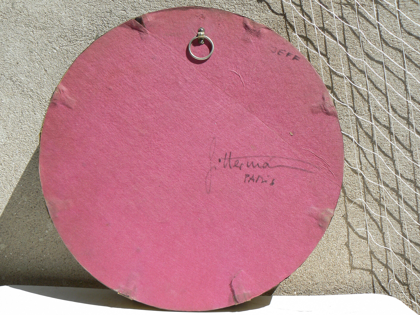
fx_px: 437
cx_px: 210
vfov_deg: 39.7
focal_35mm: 36
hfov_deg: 51.4
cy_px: 158
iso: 80
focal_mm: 6
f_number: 6.3
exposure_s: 1/400
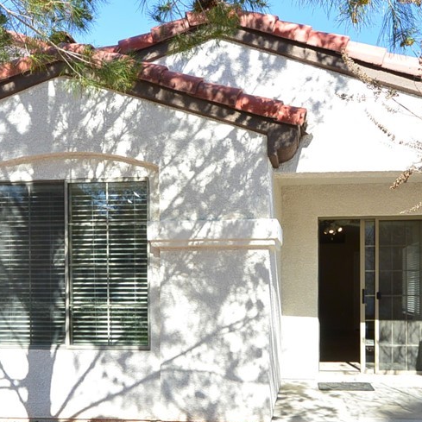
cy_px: 285
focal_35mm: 34
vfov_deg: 47.6
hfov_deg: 47.9
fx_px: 469
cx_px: 270
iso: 160
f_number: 4.5
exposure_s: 1/500
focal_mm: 6.7
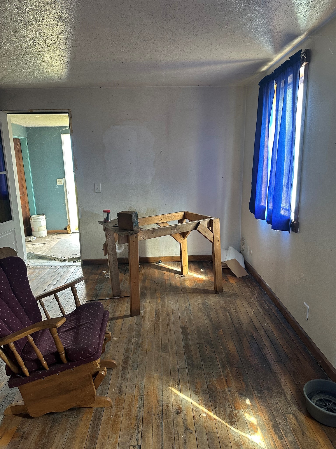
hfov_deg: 56.8
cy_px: 224
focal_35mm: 24
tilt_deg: -13.6
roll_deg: +0.8
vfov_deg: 71.6
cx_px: 168
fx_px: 311
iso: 250
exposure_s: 1/76
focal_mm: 6.86
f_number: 1.78
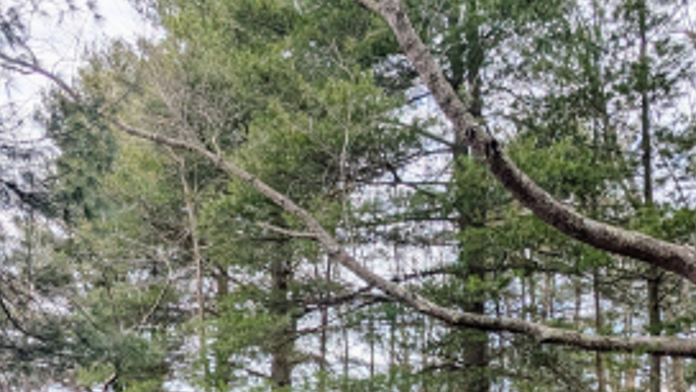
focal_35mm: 32
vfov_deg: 31.2
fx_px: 591
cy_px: 464
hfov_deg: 61.0
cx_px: 335
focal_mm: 2.02
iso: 55
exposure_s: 1/1195
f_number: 1.7
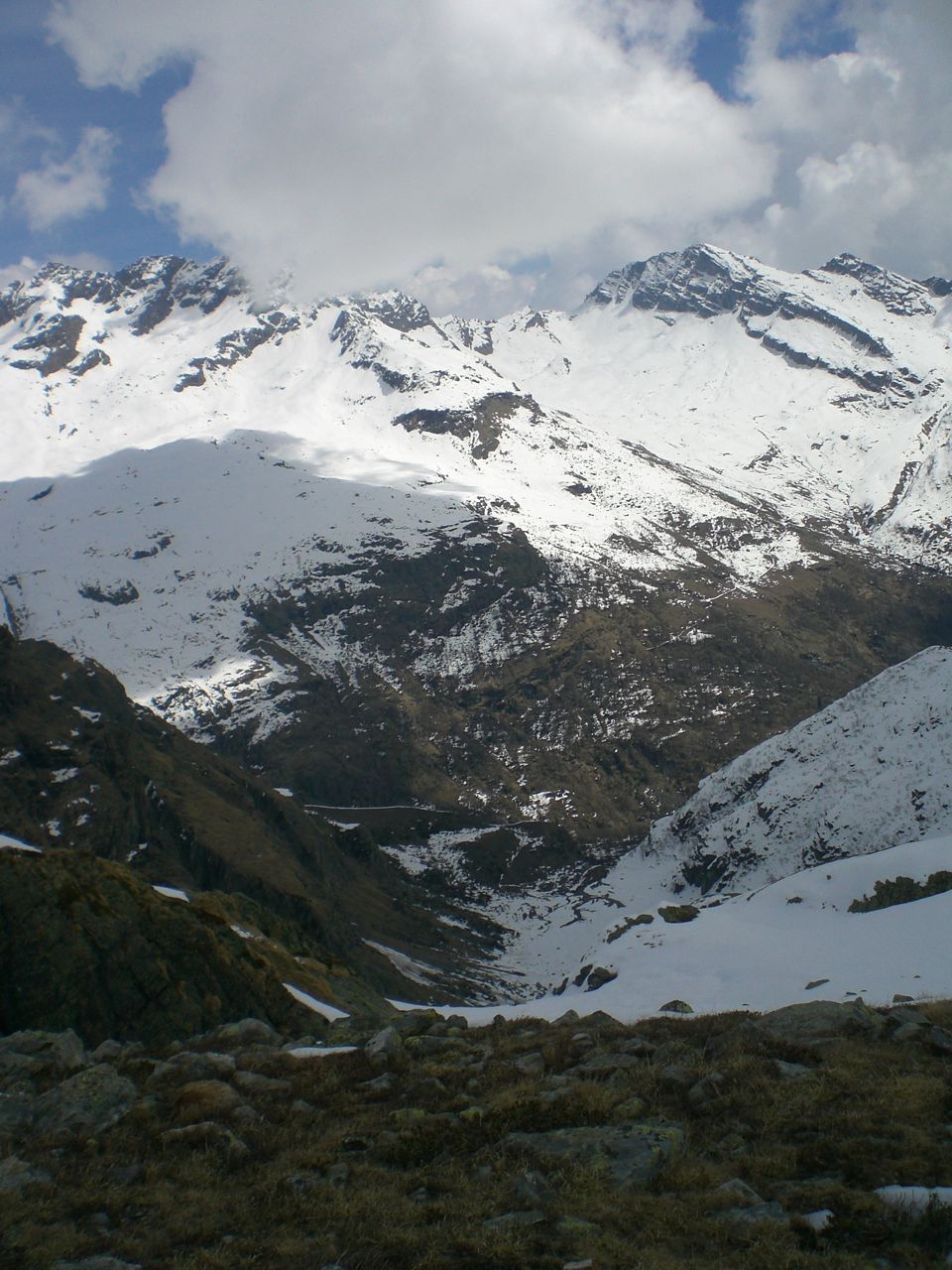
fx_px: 1393
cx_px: 476
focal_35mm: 38
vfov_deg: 49.0
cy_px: 635
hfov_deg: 37.7
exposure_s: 1/1250
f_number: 4.4
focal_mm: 6.3
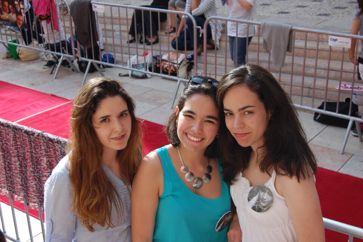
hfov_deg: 38.9
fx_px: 514
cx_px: 182
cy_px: 121
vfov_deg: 26.5
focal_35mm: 51
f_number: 6.3
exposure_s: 1/160
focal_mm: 34
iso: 200
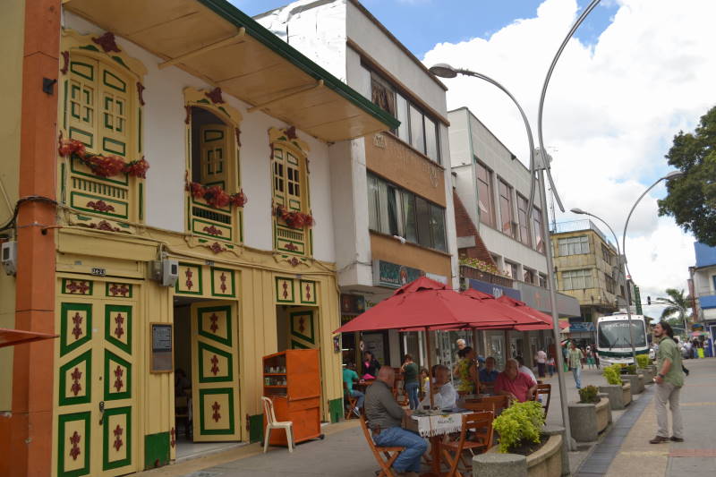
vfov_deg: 40.0
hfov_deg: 57.2
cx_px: 358
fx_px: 656
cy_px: 238
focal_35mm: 33
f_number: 5
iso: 200
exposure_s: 1/640
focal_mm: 22
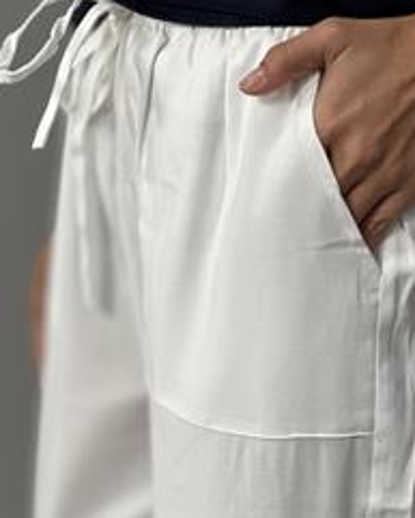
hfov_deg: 11.9
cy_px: 422
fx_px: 1979
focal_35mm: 129
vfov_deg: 14.8
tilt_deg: -19.7
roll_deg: -0.1
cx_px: 295
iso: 125
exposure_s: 1/100
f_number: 2.8
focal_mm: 9
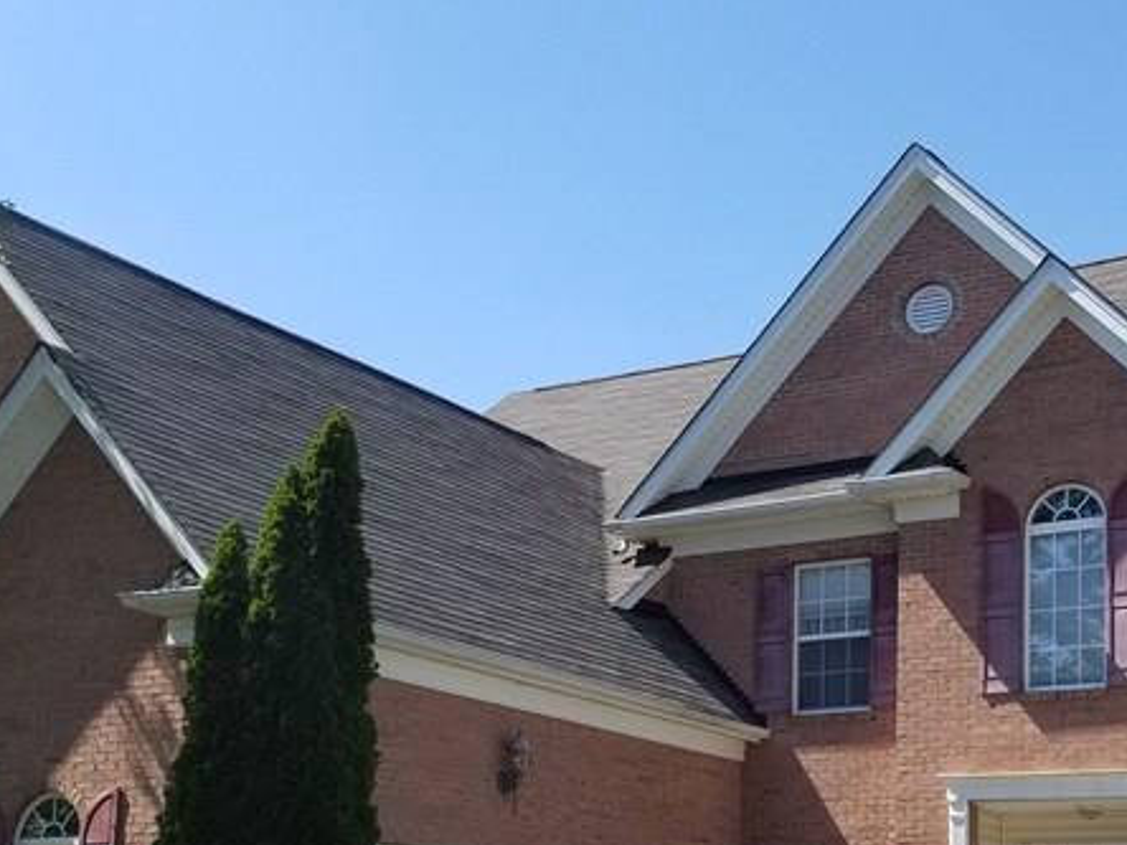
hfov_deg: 32.1
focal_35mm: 60
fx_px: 1953
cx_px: 662
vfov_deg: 23.9
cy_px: 721
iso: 50
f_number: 1.7
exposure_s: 1/1736
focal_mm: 4.25
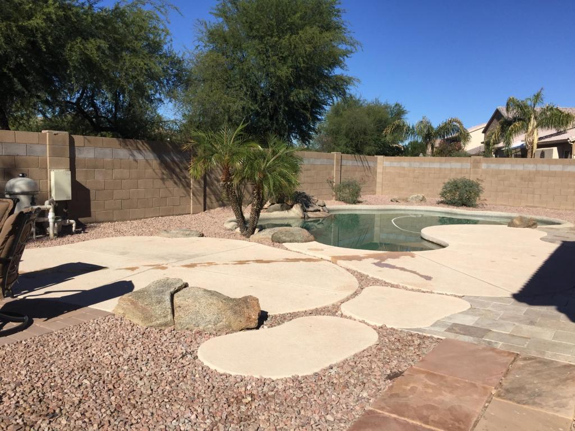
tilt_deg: -5.7
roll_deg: -1.3
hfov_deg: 61.7
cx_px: 288
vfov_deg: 48.2
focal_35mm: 29
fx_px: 482
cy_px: 216
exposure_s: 1/3597
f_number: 2.2
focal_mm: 4.15
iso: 32
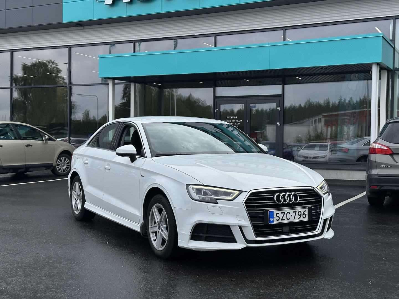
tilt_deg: -0.5
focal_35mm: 48
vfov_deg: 30.3
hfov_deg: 39.7
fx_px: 553
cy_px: 150
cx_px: 200
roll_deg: -0.4
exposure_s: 1/5263
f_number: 1.78
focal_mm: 6.86
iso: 64
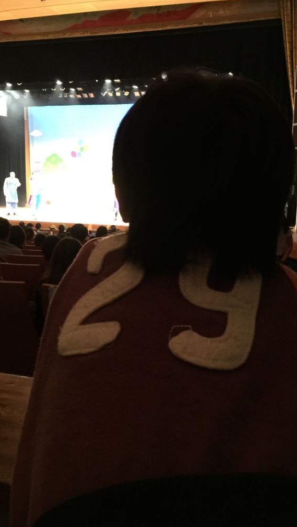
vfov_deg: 61.0
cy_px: 263
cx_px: 172
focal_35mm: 32
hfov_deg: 36.6
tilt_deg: -5.3
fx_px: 448
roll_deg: -0.9
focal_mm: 4.15
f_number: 2.2
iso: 125
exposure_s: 1/4
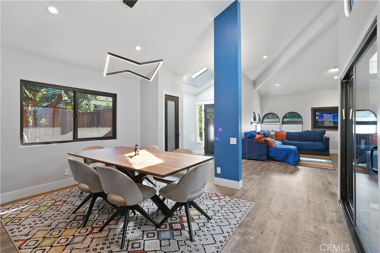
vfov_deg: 72.1
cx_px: 190
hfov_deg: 95.0
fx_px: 174
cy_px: 126
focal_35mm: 16
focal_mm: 16.5
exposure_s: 1/15
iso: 250
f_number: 5
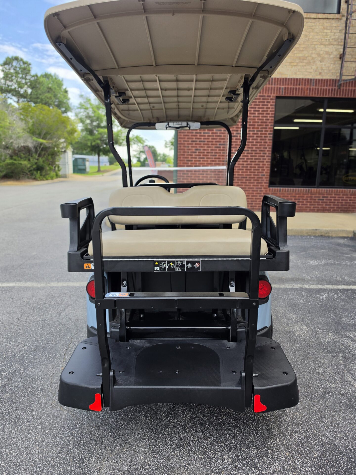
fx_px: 315
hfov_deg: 58.9
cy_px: 238
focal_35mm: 23
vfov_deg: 73.9
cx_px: 178
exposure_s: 1/2032
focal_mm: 6.5
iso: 64
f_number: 1.4
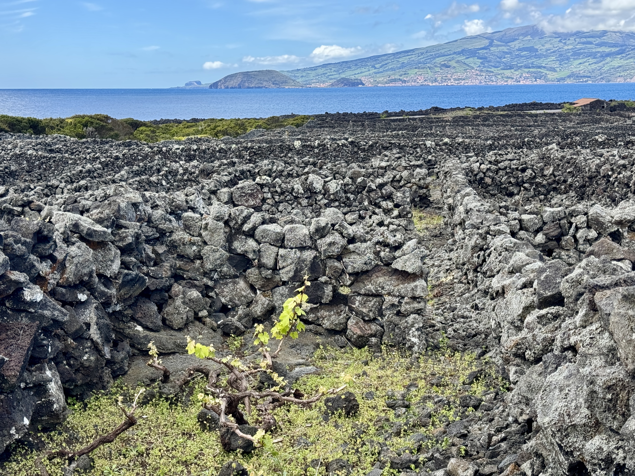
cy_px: 238
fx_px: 880
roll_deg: -0.2
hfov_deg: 39.7
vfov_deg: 30.3
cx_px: 318
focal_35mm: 48
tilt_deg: -9.9
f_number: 1.78
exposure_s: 1/1366
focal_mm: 6.76
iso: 64
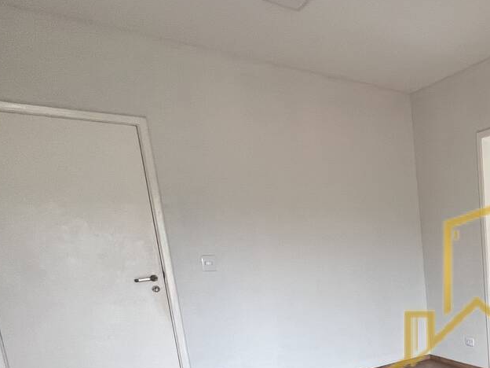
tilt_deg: -9.1
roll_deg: +2.0
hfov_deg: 46.0
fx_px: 425
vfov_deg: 43.5
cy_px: 318
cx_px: 529
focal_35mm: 30
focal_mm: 1.57
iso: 160
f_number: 1.8
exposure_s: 1/99
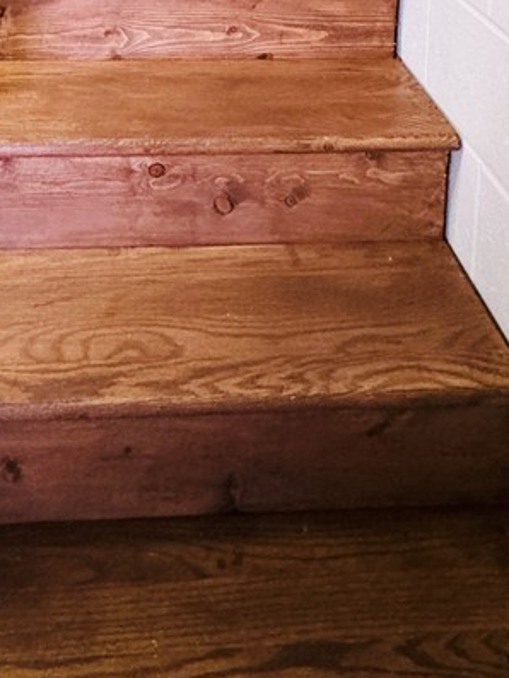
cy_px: -169
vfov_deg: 36.7
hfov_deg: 39.2
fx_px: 705
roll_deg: +0.4
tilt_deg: -8.1
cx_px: 172
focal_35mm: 36
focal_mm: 2.22
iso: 500
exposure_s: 1/60
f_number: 2.2
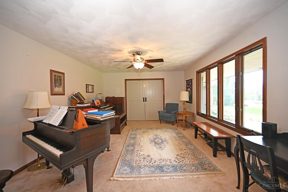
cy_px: 96
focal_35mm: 14
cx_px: 144
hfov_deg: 104.3
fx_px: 112
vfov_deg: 81.2
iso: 400
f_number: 4
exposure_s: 1/60
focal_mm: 14
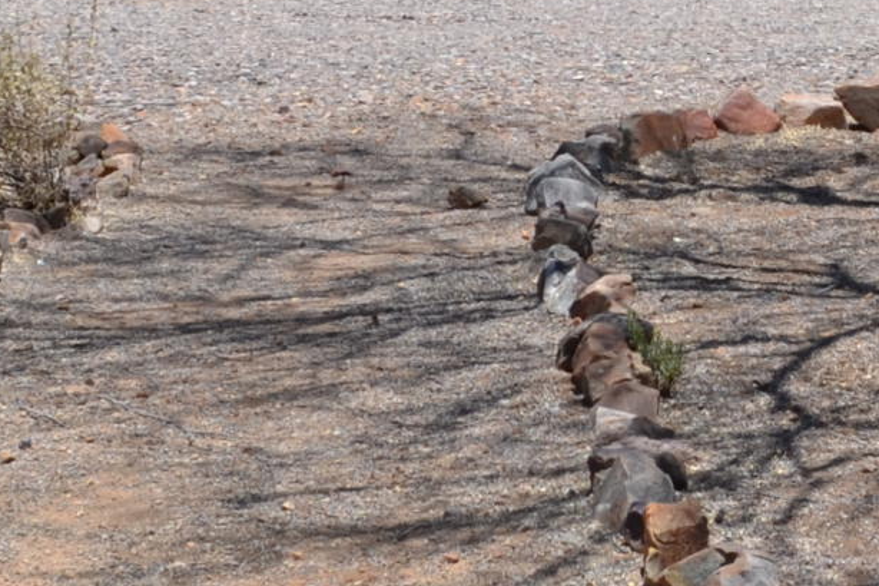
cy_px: -274
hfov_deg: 15.3
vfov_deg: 10.1
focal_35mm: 132
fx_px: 3222
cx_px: 873
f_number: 8
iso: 100
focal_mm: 18
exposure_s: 1/250
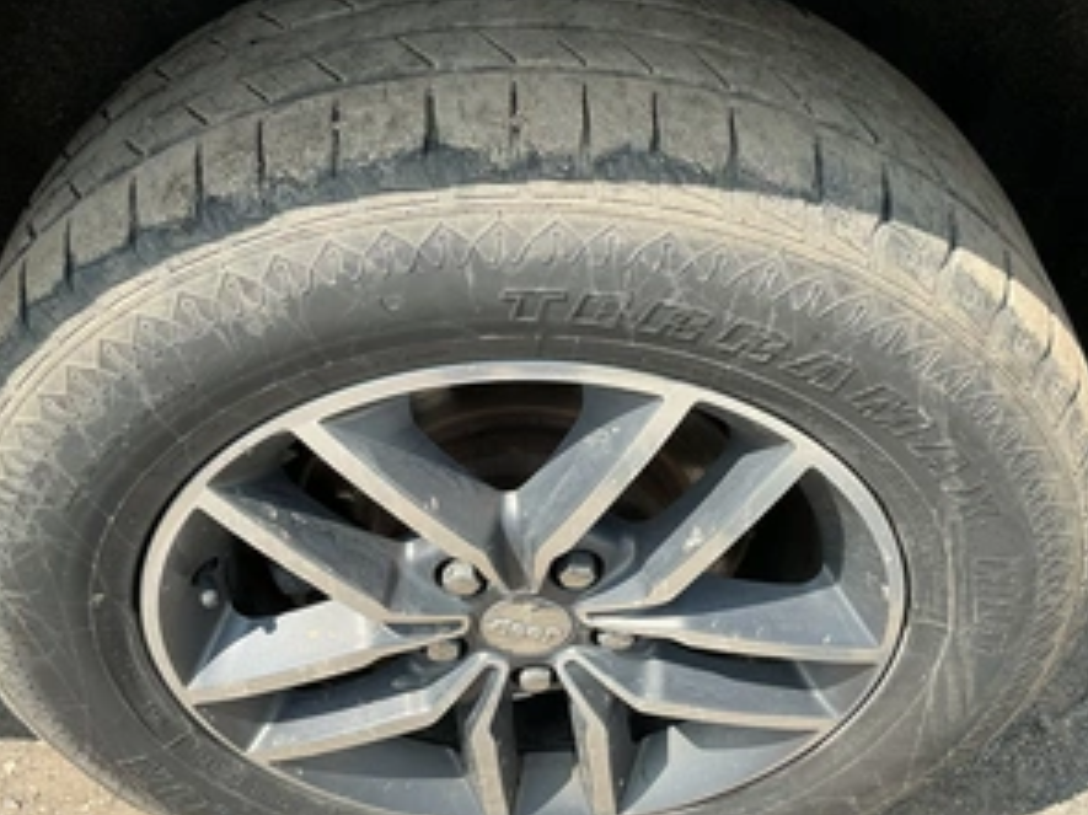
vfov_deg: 37.6
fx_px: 1194
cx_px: 557
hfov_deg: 49.0
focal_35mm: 38
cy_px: 476
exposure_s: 1/613
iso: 25
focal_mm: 3
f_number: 1.8
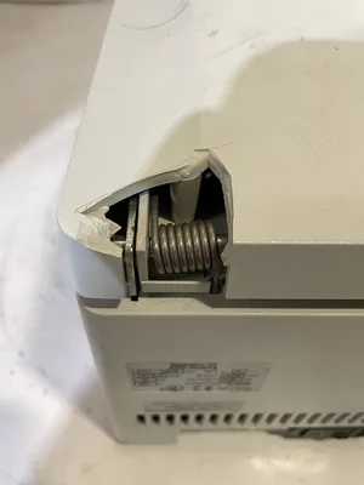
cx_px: 182
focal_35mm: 26
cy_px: 242
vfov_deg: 67.3
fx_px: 365
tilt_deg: -54.7
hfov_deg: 53.1
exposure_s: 1/60
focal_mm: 4.2
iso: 160
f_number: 1.6
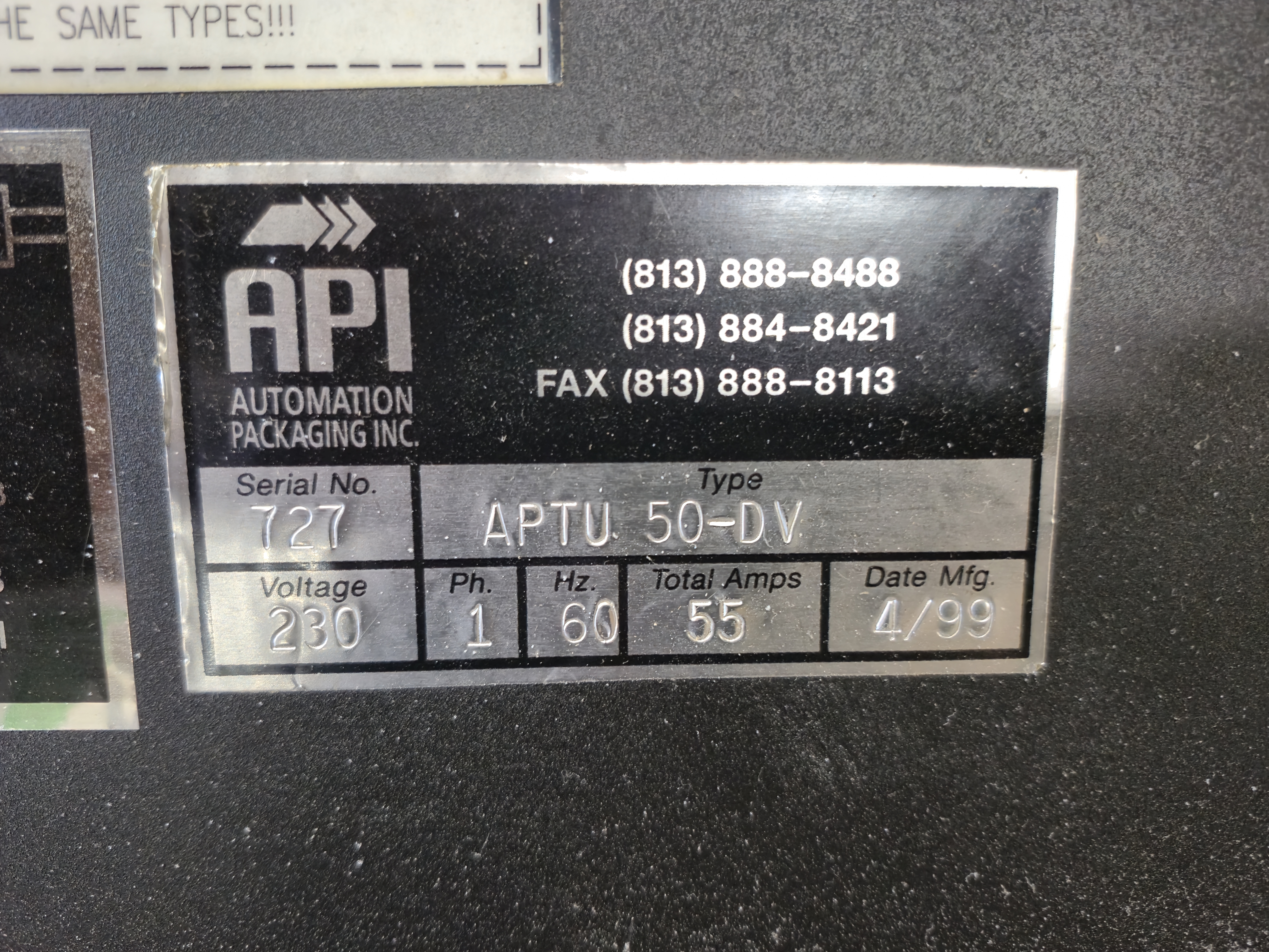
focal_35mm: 23
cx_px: 634
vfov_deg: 58.9
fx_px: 843
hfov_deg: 73.9
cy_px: 476
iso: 250
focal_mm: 5.4
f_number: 1.8
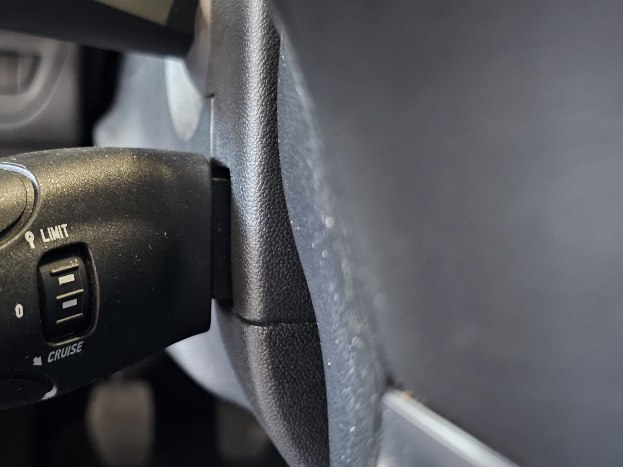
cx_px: 142
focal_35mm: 38
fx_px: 684
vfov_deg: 37.7
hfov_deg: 46.8
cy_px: 230
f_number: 1.7
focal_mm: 6.3
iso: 1600
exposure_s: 1/20
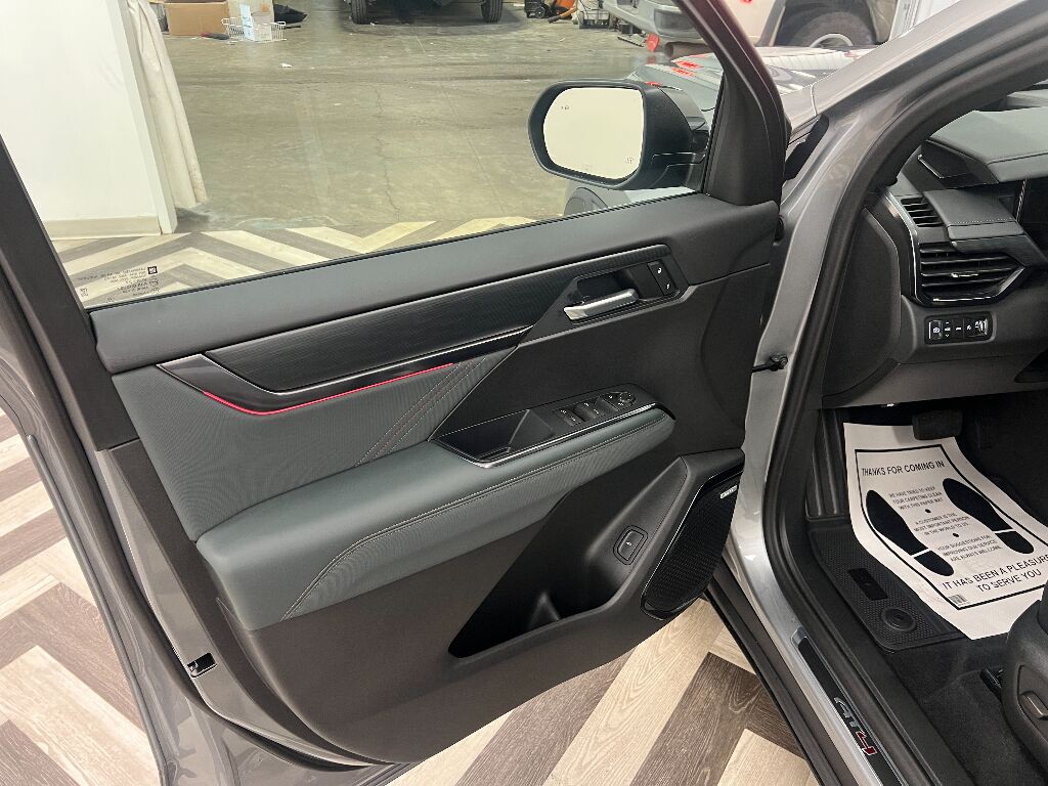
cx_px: 524
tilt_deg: -33.5
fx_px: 787
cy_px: 393
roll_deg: -0.6
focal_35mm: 26
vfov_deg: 53.1
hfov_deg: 67.3
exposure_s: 1/60
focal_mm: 5.7
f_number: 1.5
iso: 250
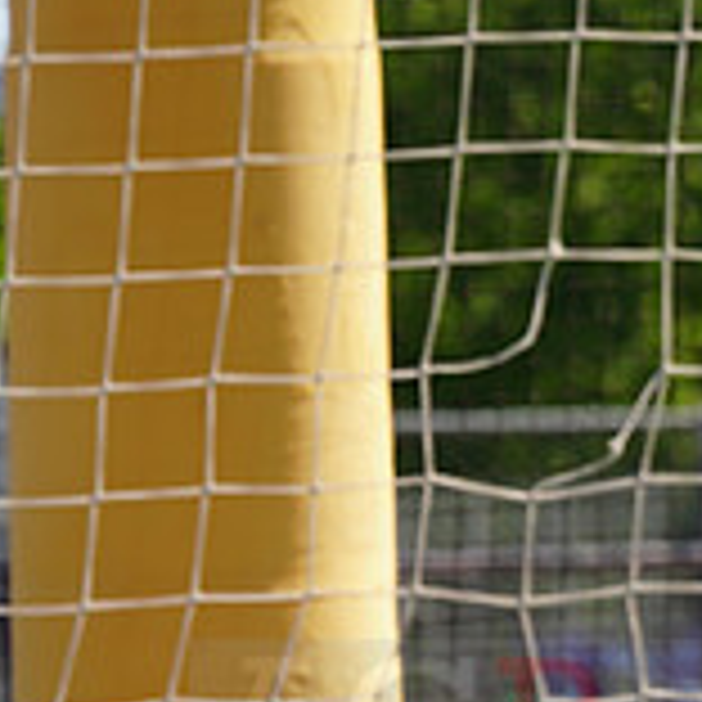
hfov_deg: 2.3
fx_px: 17850
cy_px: 698
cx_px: 945
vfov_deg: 2.3
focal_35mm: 778
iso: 200
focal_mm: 247
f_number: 11
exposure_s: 1/250
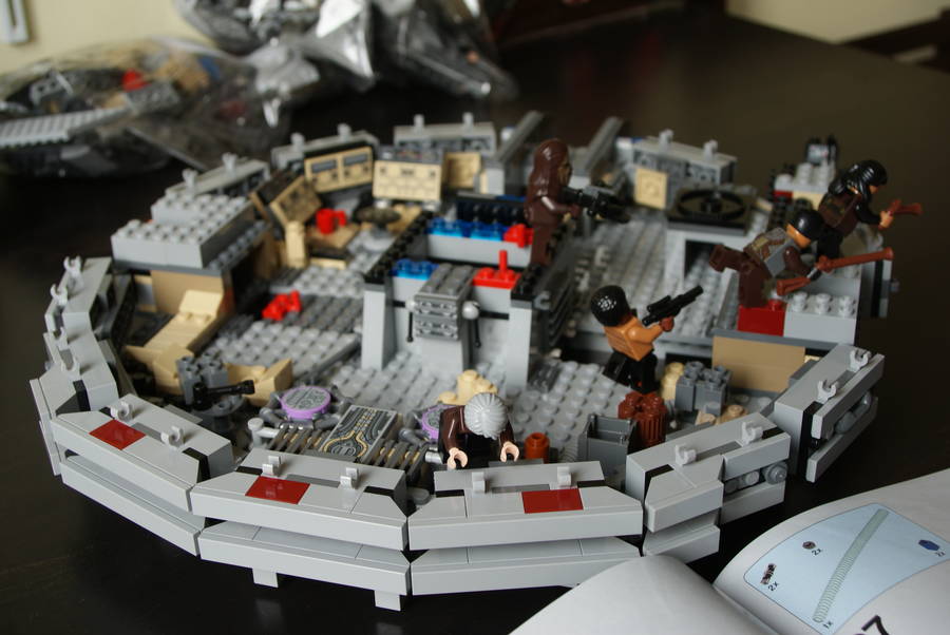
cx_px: 475
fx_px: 1387
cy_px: 318
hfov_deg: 37.8
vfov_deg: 25.8
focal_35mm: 52
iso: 100
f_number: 8
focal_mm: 35
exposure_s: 1/4
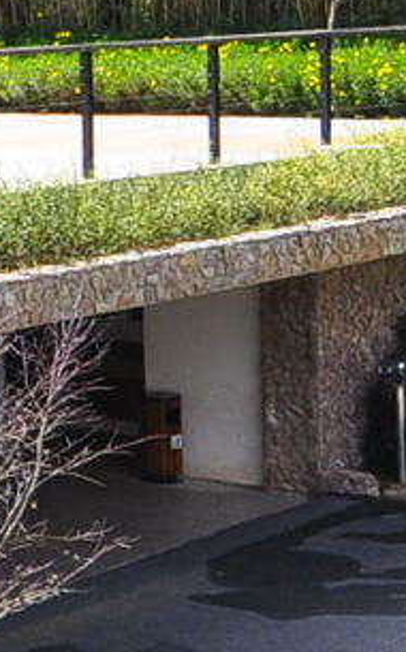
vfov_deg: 16.7
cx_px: -638
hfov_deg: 9.2
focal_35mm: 124
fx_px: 2200
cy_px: 115
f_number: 10
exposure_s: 1/200
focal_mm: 14
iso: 400
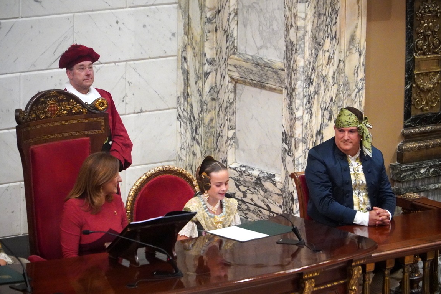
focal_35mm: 165
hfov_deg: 12.5
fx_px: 2015
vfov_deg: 8.3
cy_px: 144
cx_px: 226
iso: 6400
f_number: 4
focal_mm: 105
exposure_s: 1/160
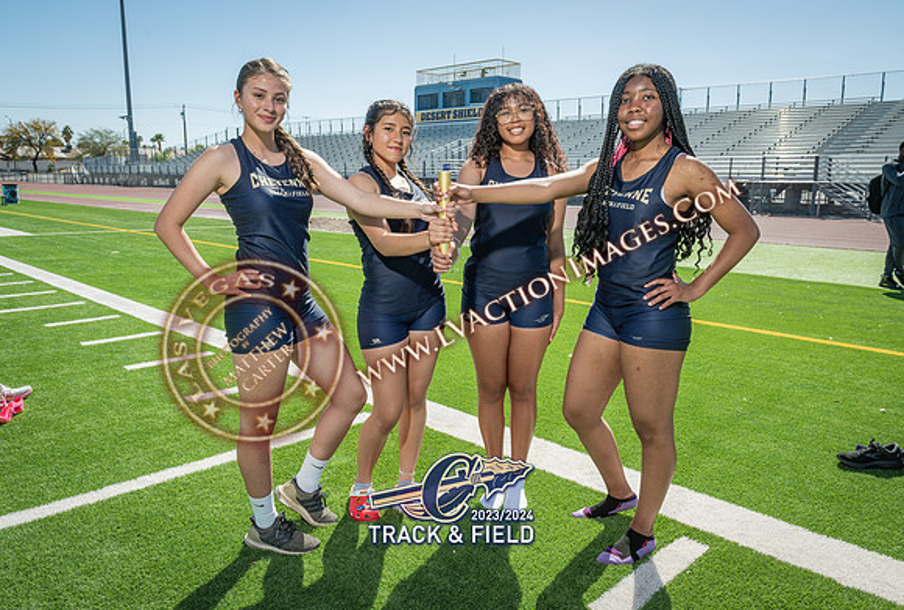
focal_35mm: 28
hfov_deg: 64.7
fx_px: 714
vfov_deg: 46.2
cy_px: 299
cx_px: 443
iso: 250
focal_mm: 27
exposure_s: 1/400
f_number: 9
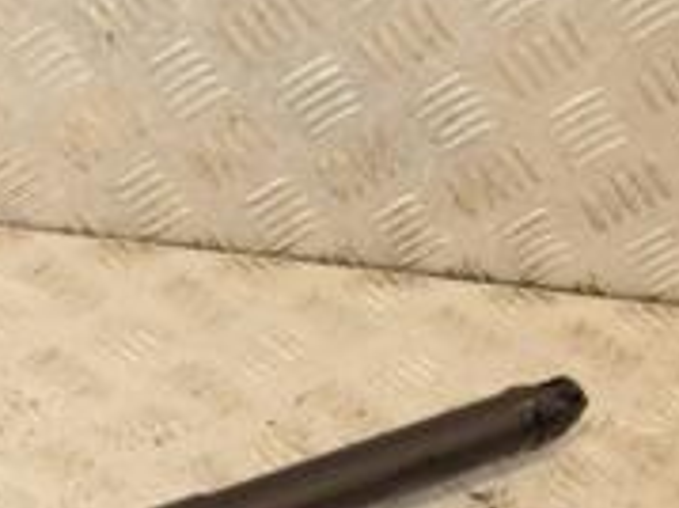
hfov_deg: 15.8
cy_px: 603
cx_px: -284
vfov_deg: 12.5
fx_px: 2274
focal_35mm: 116
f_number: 6.3
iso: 800
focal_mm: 24
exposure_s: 1/200
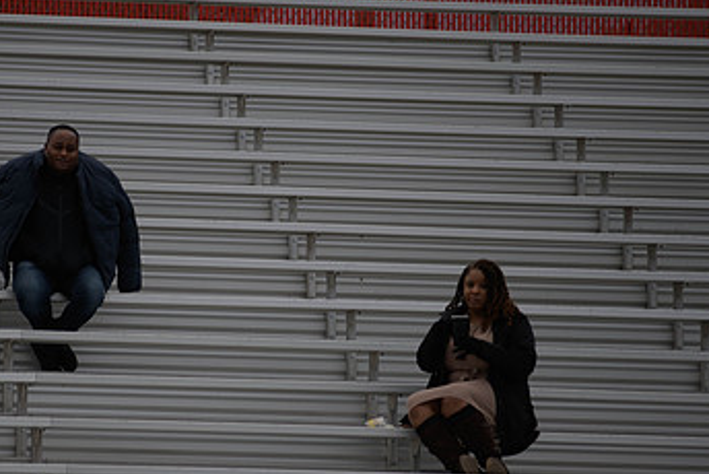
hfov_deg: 6.1
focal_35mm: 337
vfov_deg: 4.1
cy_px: 279
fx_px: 6642
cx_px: 231
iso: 64
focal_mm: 200
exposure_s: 1/200
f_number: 2.8
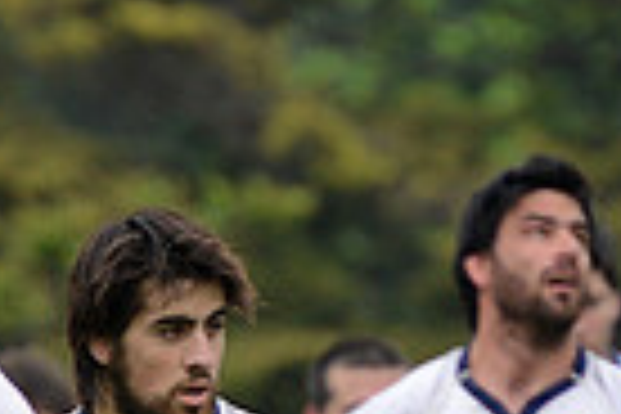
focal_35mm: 1134
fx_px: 19560
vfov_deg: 1.2
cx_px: 158
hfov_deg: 1.8
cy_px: 853
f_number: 4
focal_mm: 270
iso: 640
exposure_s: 1/500
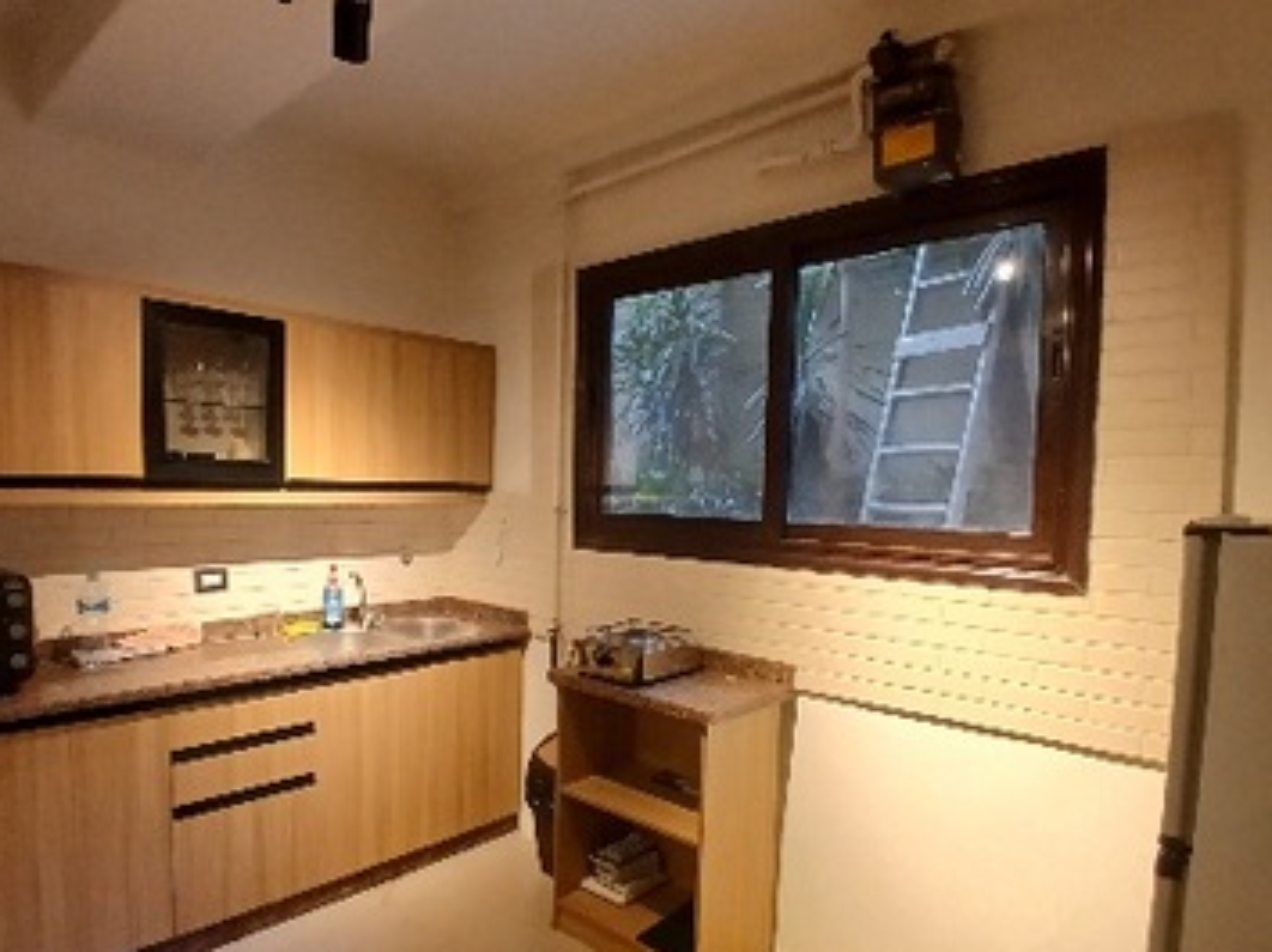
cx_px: 571
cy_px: 530
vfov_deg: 60.9
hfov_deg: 76.2
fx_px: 808
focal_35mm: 22
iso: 125
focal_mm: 1.4
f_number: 2.2
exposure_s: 1/33.3
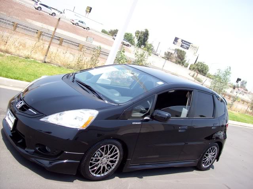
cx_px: 126
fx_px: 263
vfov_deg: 39.6
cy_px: 94
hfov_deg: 51.4
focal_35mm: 36
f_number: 2.7
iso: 80
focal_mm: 6
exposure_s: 1/785
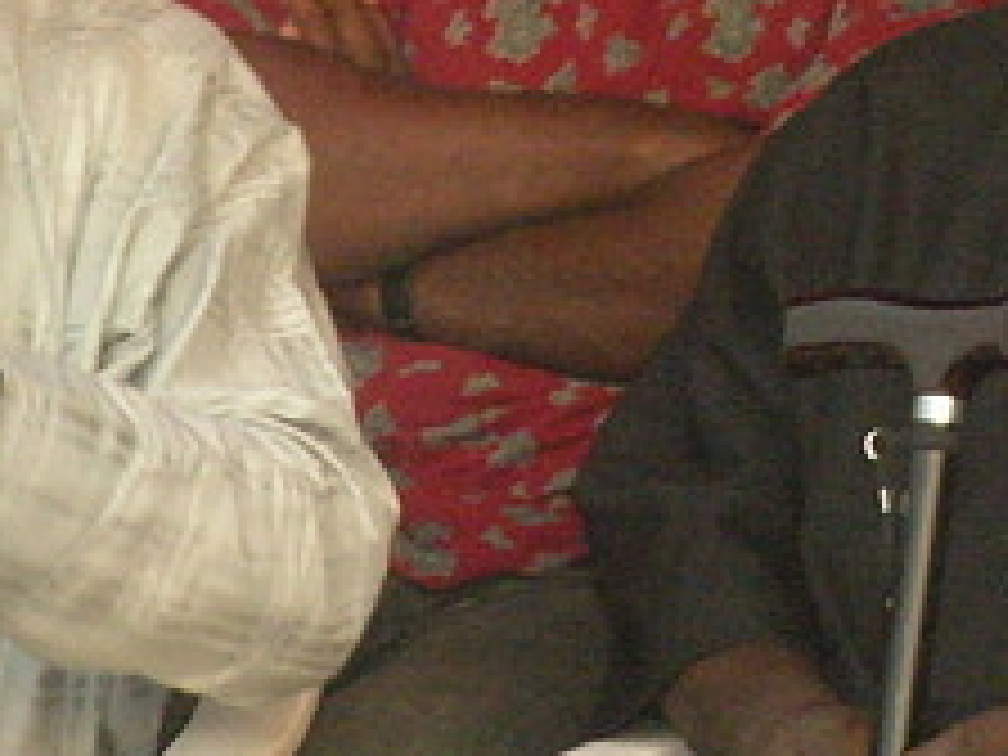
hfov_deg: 5.1
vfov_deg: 3.9
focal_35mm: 385
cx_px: 1282
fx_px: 11211
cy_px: -182
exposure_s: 1/125
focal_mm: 26
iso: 800
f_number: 5.4
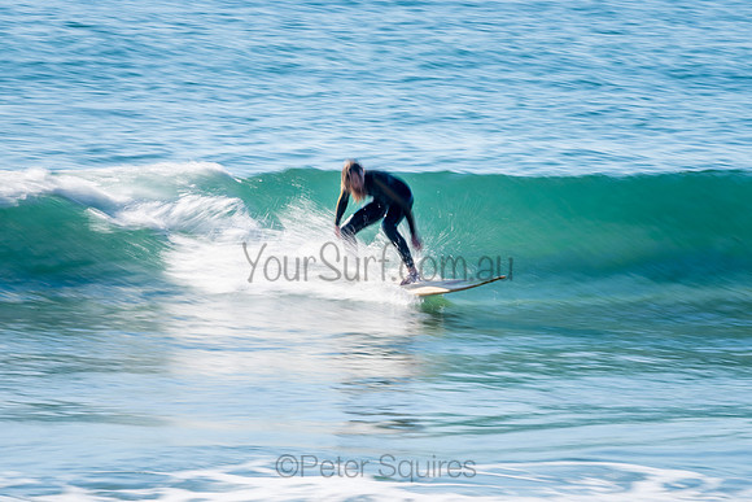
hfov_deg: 3.4
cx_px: 384
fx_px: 12505
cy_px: 245
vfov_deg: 2.3
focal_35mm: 599
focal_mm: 500
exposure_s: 1/20
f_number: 22
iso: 31
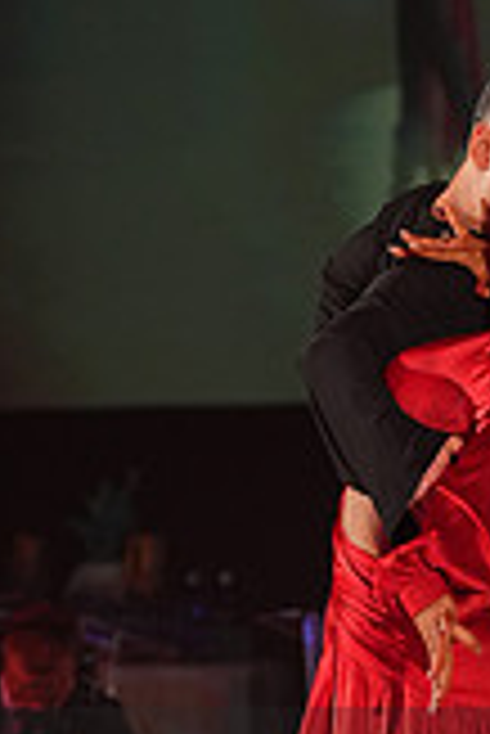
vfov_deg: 4.8
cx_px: 308
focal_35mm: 424
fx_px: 8638
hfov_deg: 3.2
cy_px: 860
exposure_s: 1/400
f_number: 4
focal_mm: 119
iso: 800
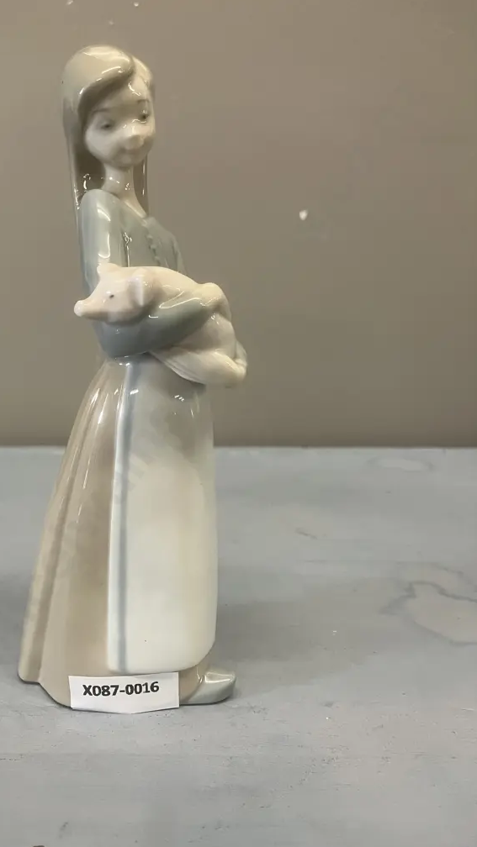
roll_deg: +0.9
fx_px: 697
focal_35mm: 31
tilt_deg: -10.9
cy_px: 429
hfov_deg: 37.4
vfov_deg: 62.6
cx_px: 158
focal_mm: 3.99
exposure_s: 1/50
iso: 80
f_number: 1.8
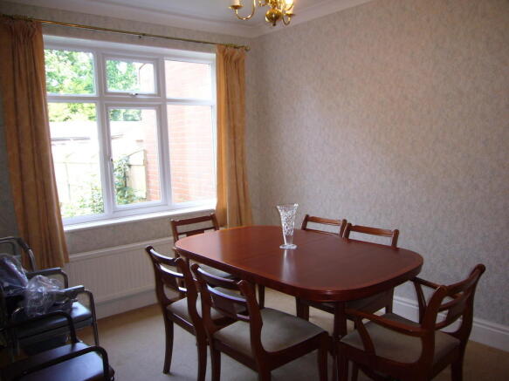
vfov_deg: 49.7
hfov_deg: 63.5
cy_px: 190
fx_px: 412
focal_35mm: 28
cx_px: 254
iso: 100
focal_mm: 4.6
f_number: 2.8
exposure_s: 1/30
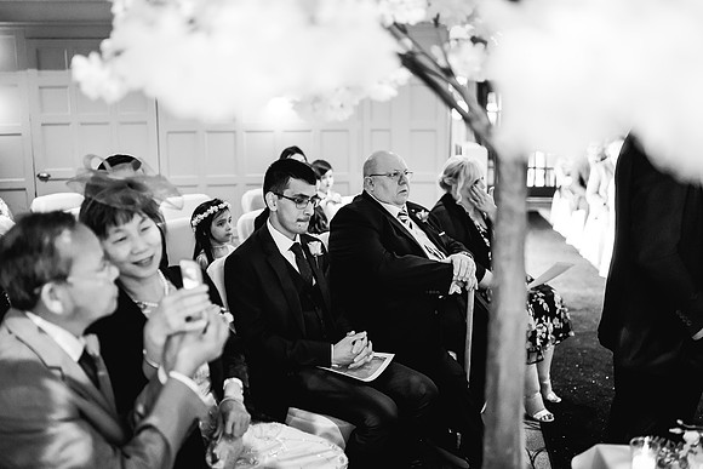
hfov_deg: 54.4
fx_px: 684
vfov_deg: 37.9
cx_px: 352
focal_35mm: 35
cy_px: 234
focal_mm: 35
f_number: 1.4
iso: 6400
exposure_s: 1/250
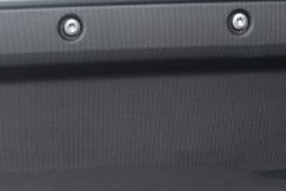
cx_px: 112
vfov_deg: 8.1
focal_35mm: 166
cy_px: 298
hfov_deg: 12.4
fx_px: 1319
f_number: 4
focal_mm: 22
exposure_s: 1/160
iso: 100
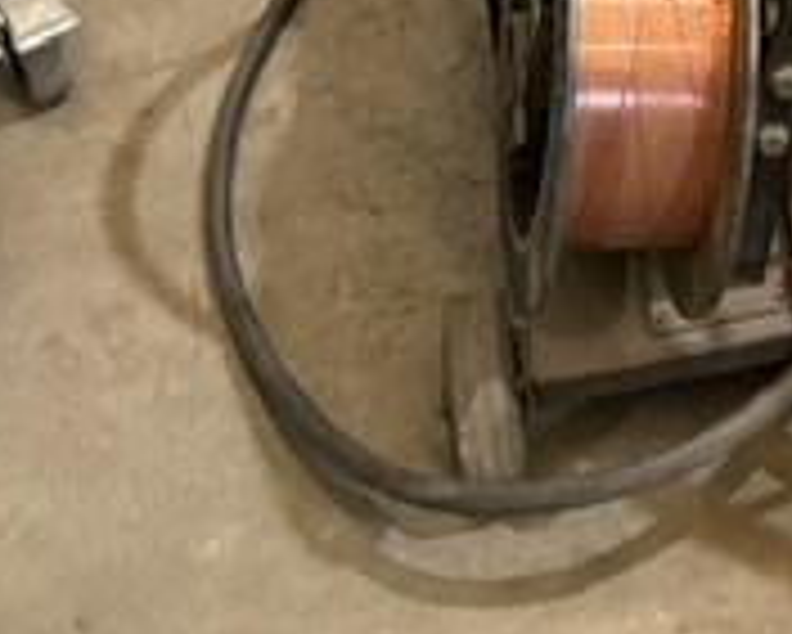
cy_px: -324
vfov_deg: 14.0
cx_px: 1053
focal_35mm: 103
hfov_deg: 17.4
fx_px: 2416
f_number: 1.8
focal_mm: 3
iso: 250
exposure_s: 1/60
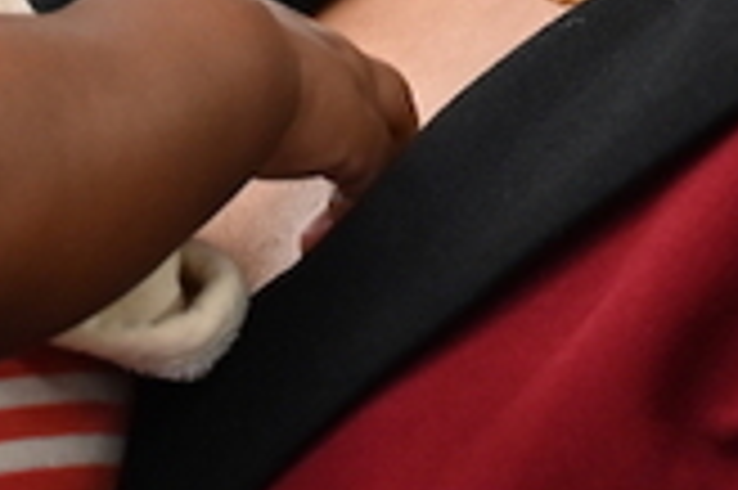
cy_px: -935
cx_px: 400
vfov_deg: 4.2
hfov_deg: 6.6
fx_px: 6410
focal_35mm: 313
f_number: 4
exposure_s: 1/200
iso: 2200
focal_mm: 50
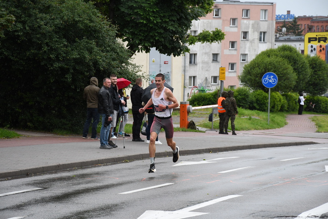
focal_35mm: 142
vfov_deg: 9.7
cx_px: 164
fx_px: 1294
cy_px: 110
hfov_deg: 14.4
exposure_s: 1/800
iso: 1000
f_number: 8
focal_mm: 95
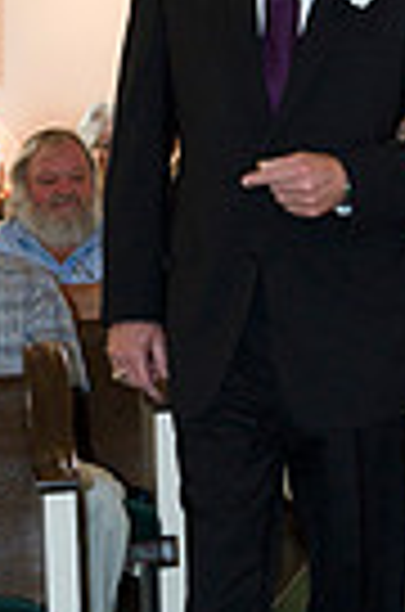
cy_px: 108
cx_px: 497
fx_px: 2815
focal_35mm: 166
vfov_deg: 12.3
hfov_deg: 8.1
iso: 1600
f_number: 3.5
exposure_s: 1/60
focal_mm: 50
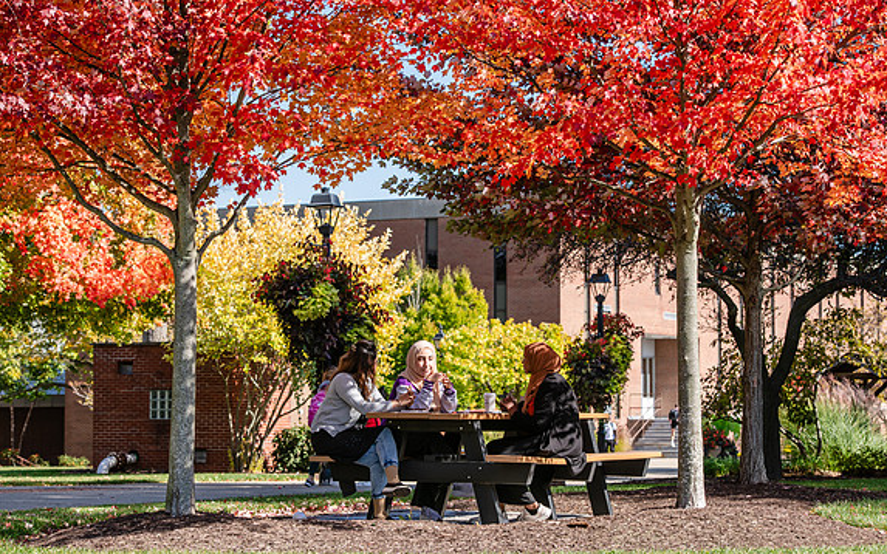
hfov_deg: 21.9
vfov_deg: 13.8
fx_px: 2296
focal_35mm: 95
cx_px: 447
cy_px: 286
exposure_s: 1/320
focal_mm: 92
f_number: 6.3
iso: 160
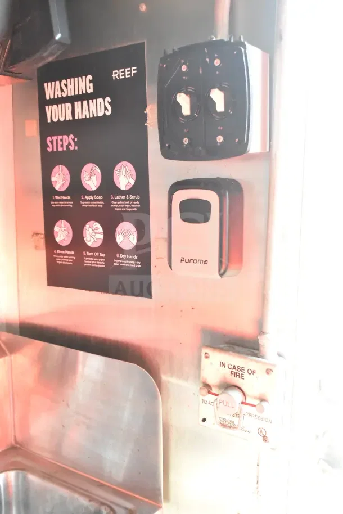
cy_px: 257
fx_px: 535
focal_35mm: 38
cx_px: 172
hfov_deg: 35.5
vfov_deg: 51.3
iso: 6400
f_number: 6.3
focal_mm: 25
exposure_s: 1/160
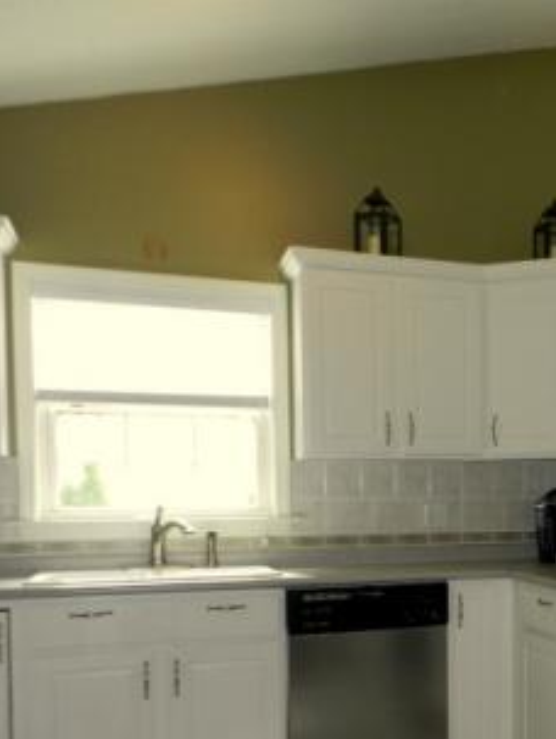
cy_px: 529
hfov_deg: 30.1
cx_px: 585
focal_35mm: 44
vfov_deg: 41.9
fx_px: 940
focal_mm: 4
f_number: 3.4
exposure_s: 1/30
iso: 180
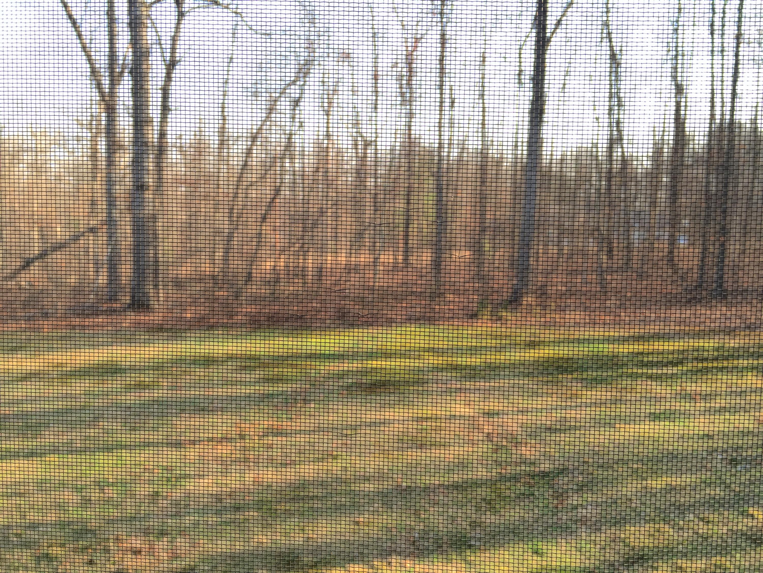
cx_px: 382
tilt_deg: -4.7
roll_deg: +0.0
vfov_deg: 48.2
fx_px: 639
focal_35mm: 29
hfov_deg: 61.7
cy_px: 286
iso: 32
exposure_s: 1/165
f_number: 2.2
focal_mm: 4.15
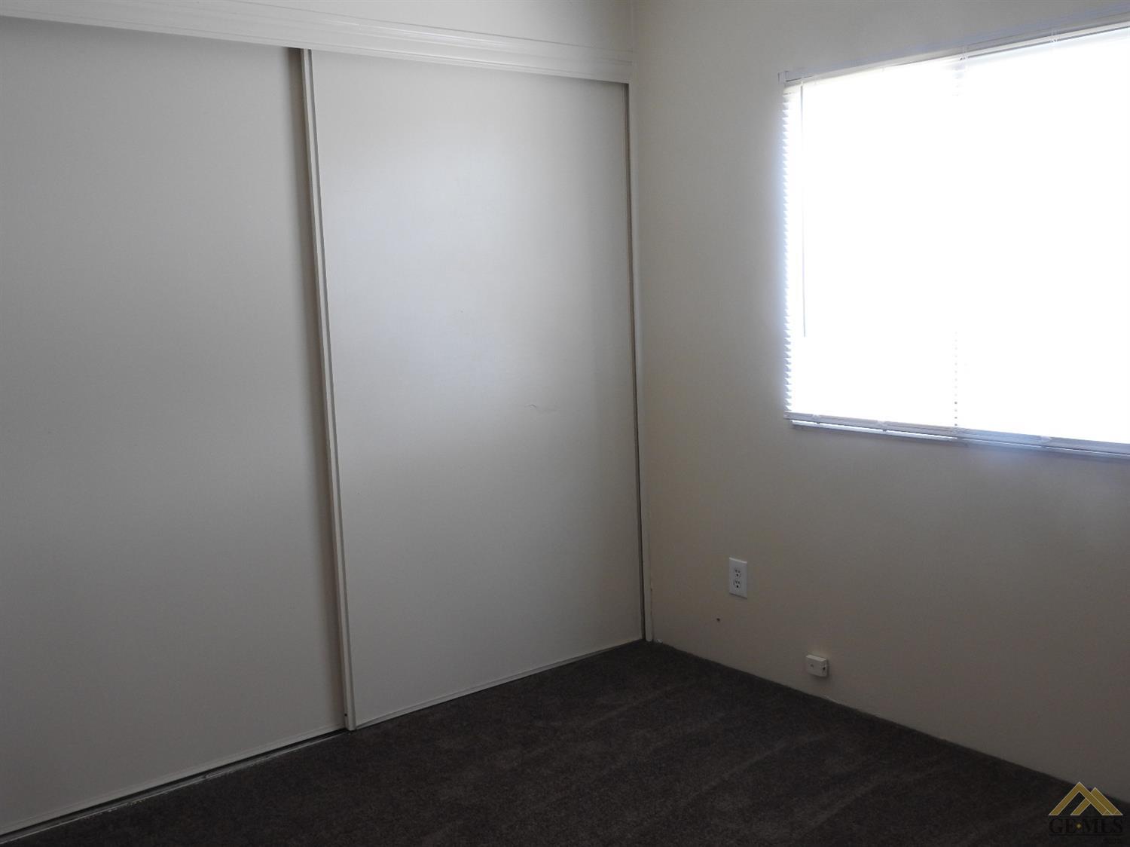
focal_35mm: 33
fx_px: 1077
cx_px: 565
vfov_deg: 42.9
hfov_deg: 55.4
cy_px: 424
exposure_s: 1/30
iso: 160
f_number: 3.6
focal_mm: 5.9
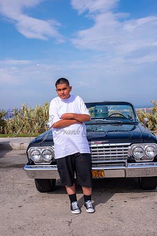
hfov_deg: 27.0
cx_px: 78
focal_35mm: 50
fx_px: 327
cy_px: 118
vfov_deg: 39.6
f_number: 13
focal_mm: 50
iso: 100
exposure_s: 1/200
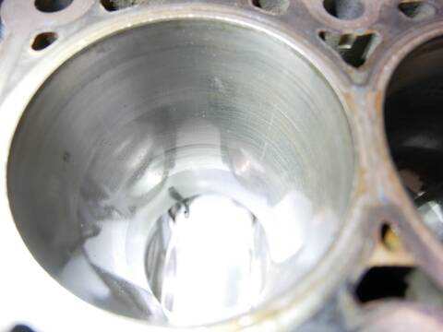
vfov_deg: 56.8
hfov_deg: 71.6
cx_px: 222
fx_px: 307
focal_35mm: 24
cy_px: 166
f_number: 3.5
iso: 640
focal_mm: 12
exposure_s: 1/60
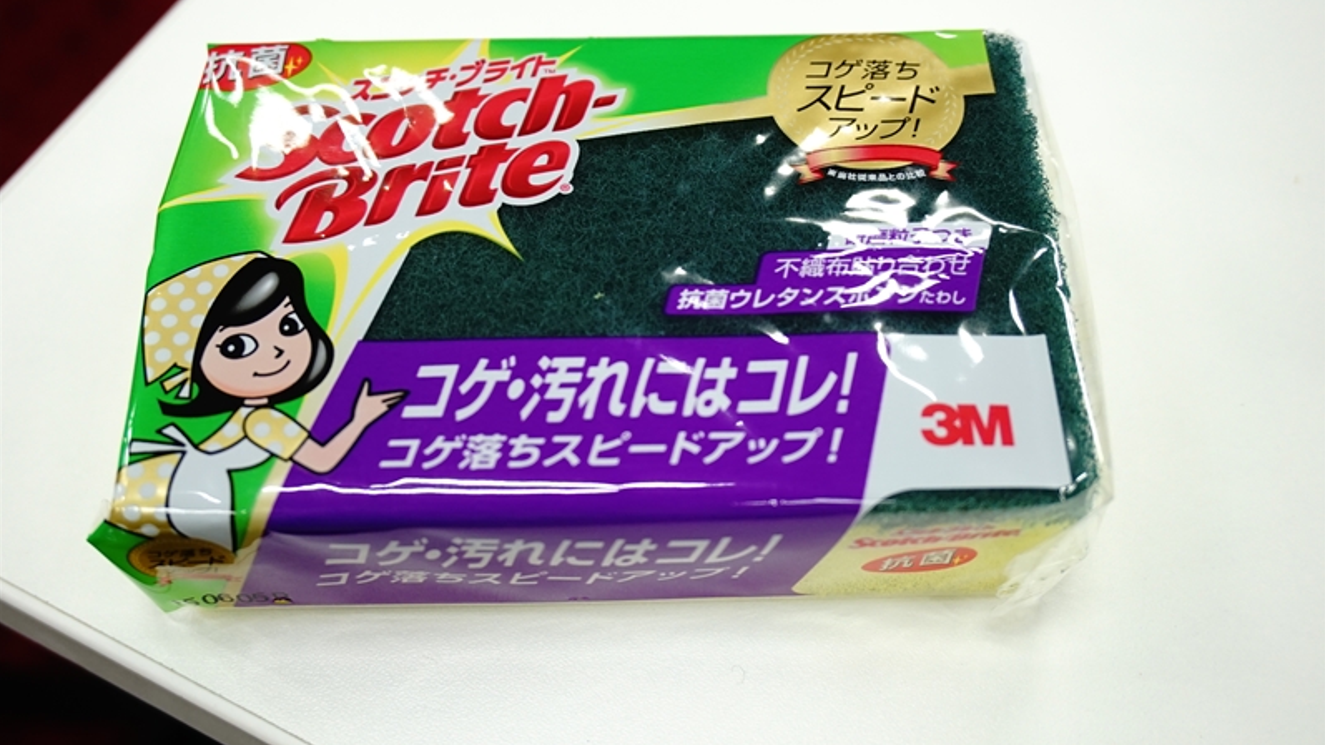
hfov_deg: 49.4
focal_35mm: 41
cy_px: 355
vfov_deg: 29.0
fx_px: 1440
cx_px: 663
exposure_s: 1/60
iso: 500
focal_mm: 26
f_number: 4.5
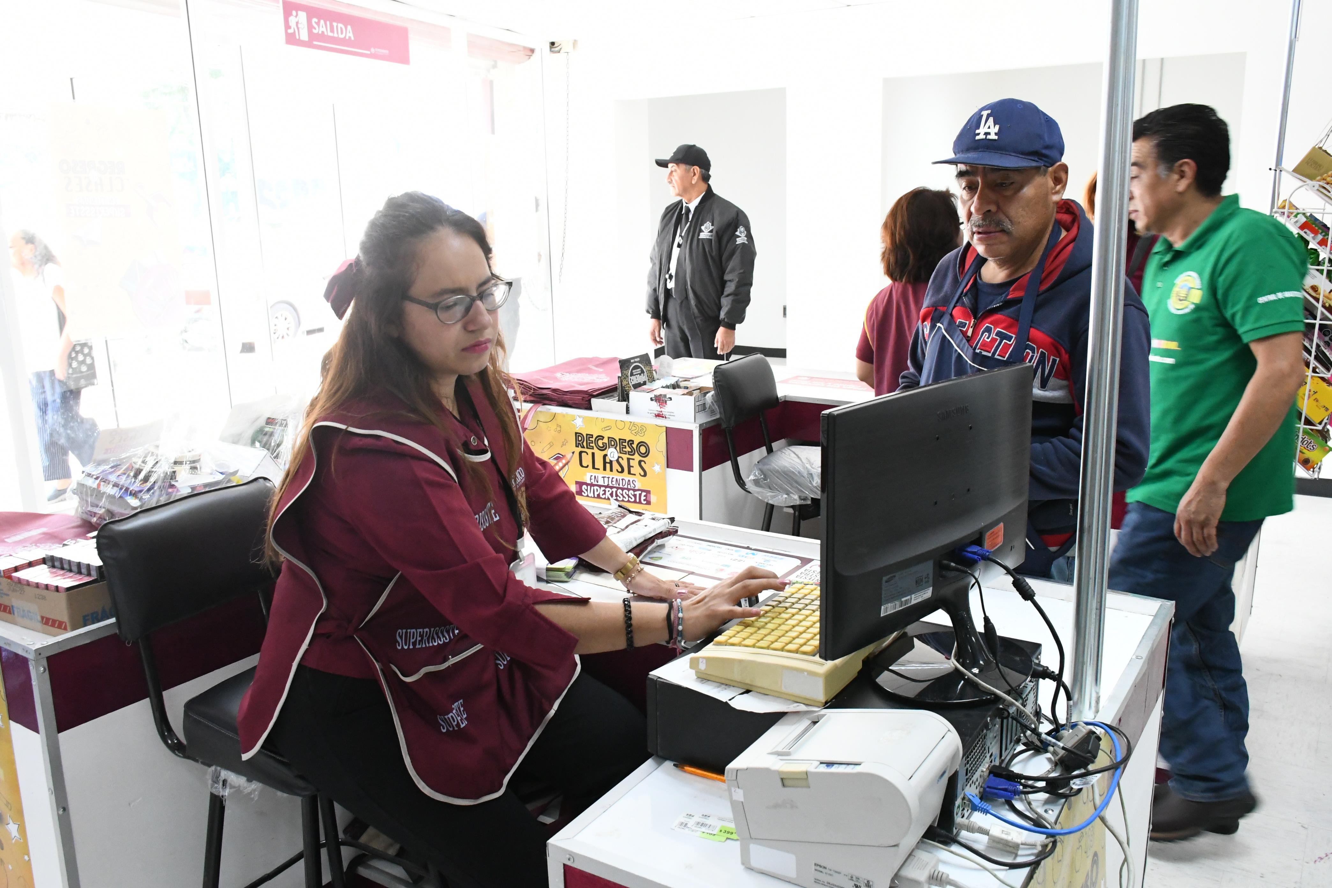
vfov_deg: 43.6
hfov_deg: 61.9
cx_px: 666
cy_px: 444
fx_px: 1110
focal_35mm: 30
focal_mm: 20
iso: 5000
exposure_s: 1/100
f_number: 7.1
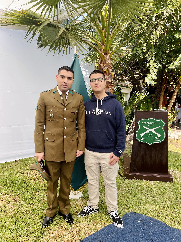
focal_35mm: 26
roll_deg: -1.3
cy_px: 121
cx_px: 90
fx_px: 181
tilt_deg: -6.4
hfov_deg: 53.1
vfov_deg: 67.3
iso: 32
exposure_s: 1/424
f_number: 1.6
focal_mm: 5.1
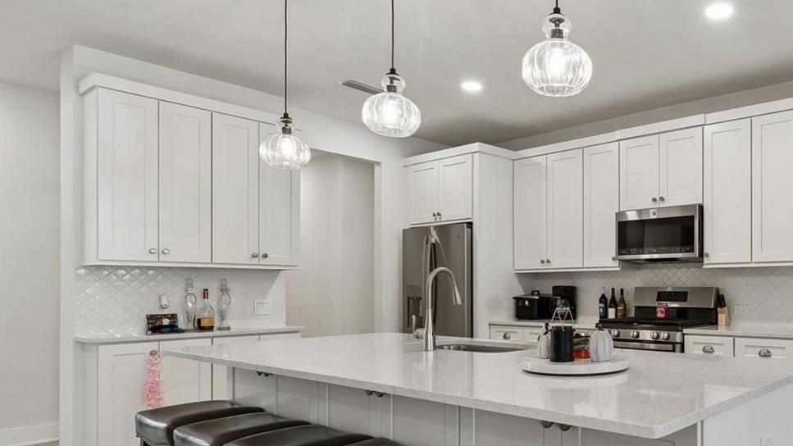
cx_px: 597
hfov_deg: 67.2
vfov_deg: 44.0
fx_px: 547
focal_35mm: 26
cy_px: 278
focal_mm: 10
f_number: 8
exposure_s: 1/13
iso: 200
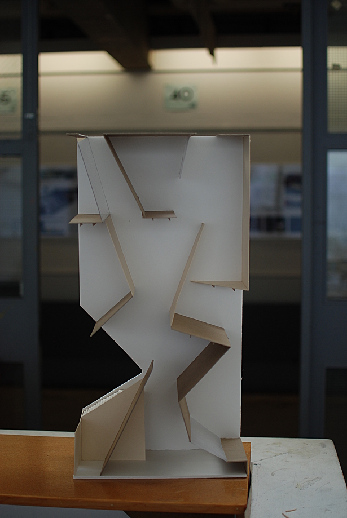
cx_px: 174
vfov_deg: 37.8
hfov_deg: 25.8
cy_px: 259
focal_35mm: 52
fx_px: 757
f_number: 1.8
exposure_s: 1/200
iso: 100
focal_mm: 35
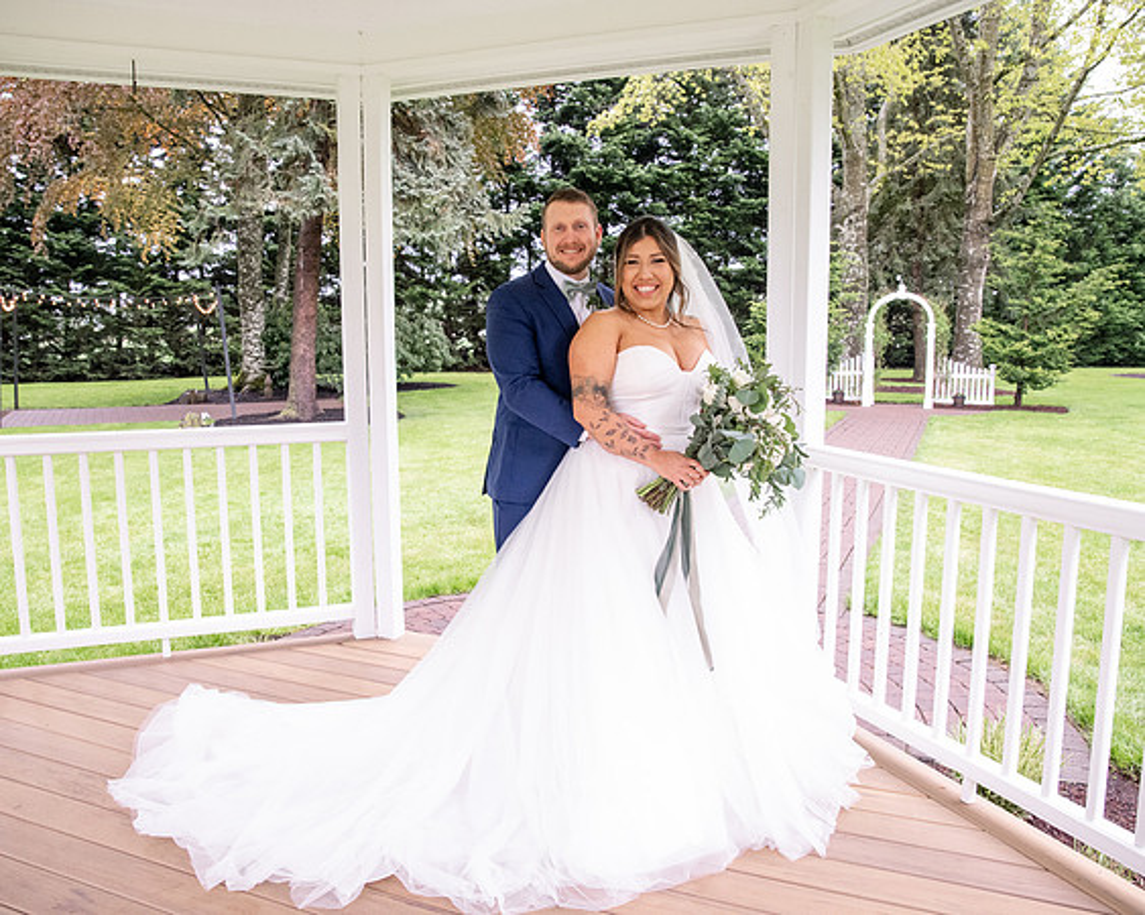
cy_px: 458
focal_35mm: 27
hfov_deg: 64.0
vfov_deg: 53.1
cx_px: 546
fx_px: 916
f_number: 4.5
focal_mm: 24
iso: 3200
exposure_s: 1/320
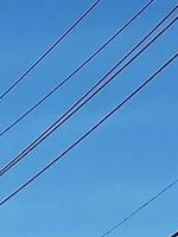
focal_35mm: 328
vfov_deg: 5.9
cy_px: 516
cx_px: -336
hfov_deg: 4.4
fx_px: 2249
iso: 64
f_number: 1.78
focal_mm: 6.86
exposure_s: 1/5000
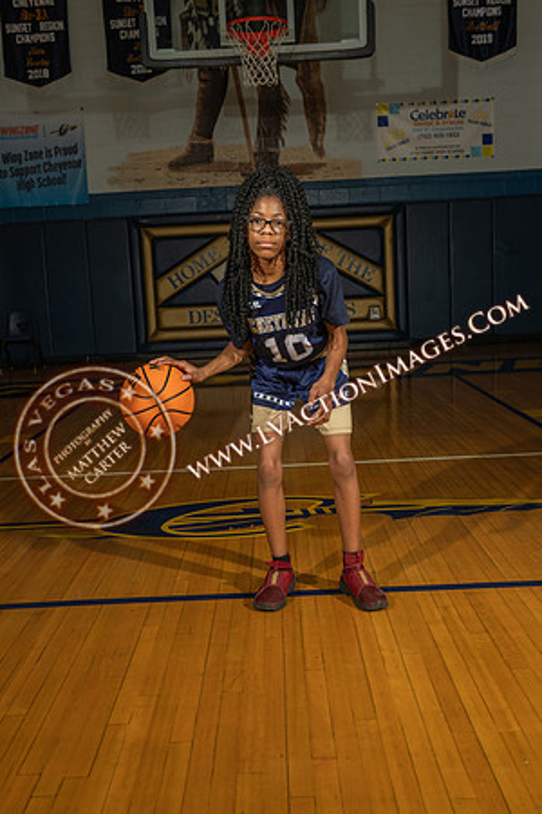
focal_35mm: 38
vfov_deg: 50.7
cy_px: 407
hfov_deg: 35.1
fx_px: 858
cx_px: 271
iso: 160
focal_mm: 38
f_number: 7.1
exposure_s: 1/200
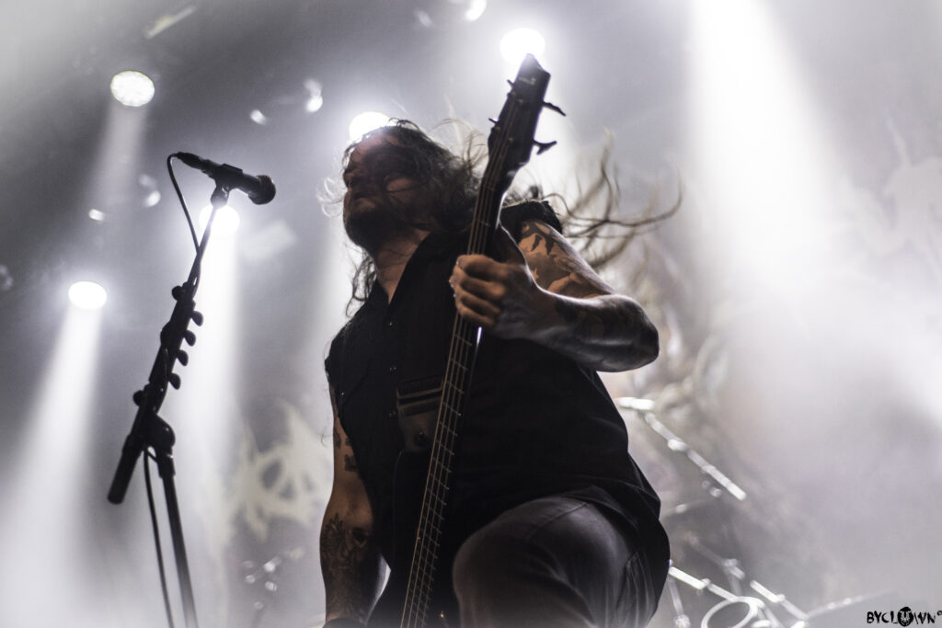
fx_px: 1308
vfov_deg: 27.0
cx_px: 471
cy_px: 314
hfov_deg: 39.6
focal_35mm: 50
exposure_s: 1/160
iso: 640
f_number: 2
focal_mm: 50
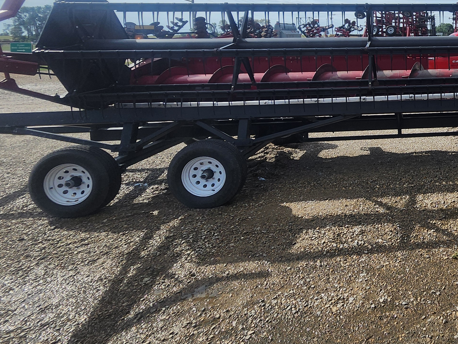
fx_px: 357
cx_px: 466
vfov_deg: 48.4
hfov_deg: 51.2
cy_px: 68
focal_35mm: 27
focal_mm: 1.74
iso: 40
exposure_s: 1/2380
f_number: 2.2
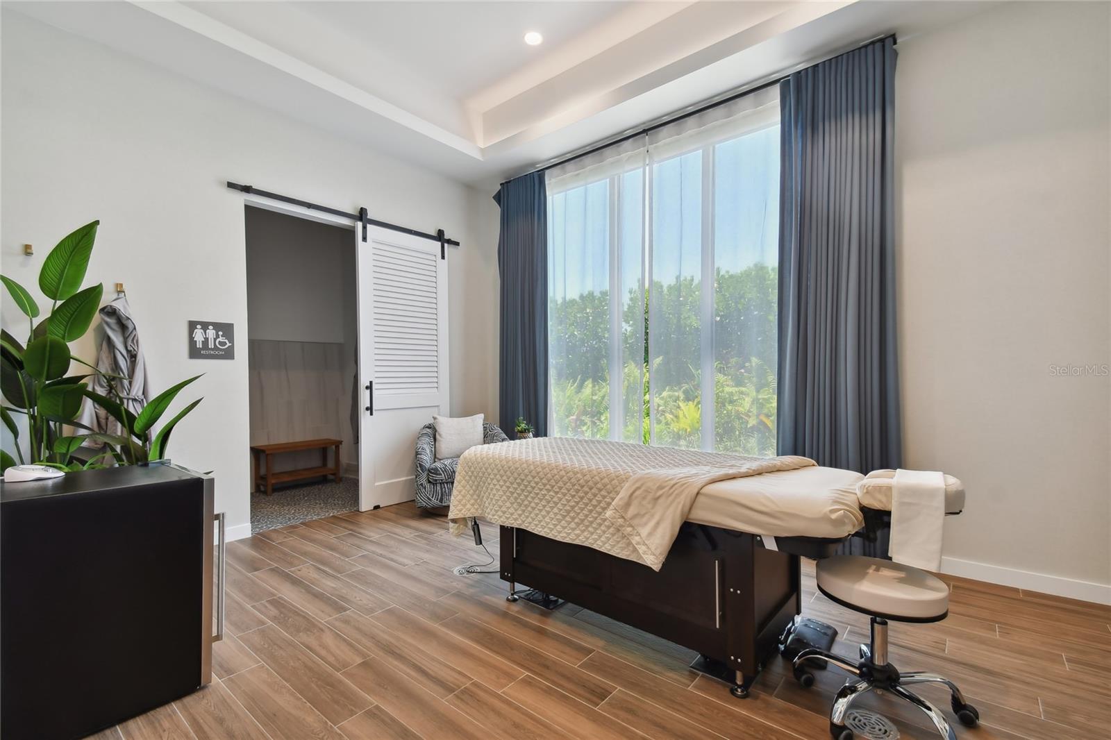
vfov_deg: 77.3
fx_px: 463
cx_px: 556
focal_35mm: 15
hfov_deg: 100.4
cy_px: 370
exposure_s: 1/20
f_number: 7.1
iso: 100
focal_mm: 10
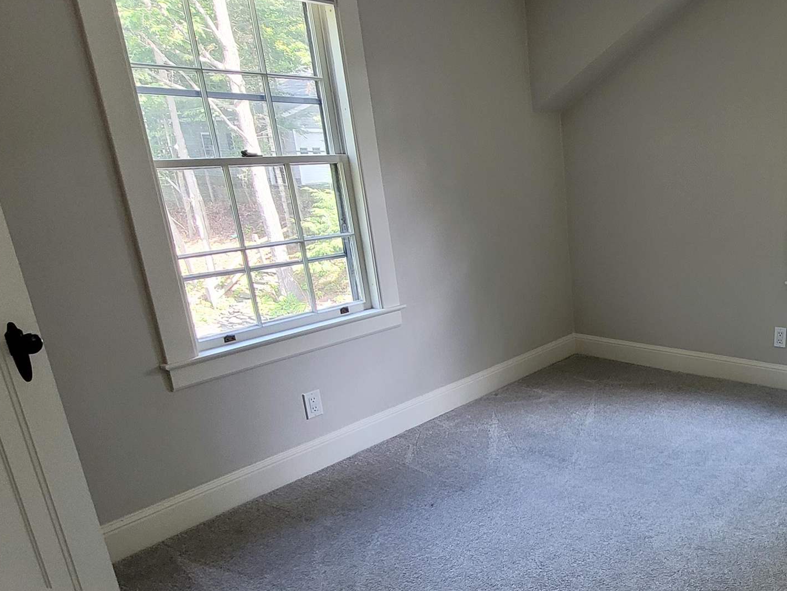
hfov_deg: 57.2
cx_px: 663
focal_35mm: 28
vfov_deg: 49.5
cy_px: 348
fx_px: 637
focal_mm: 1.74
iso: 160
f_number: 2.2
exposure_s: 1/60
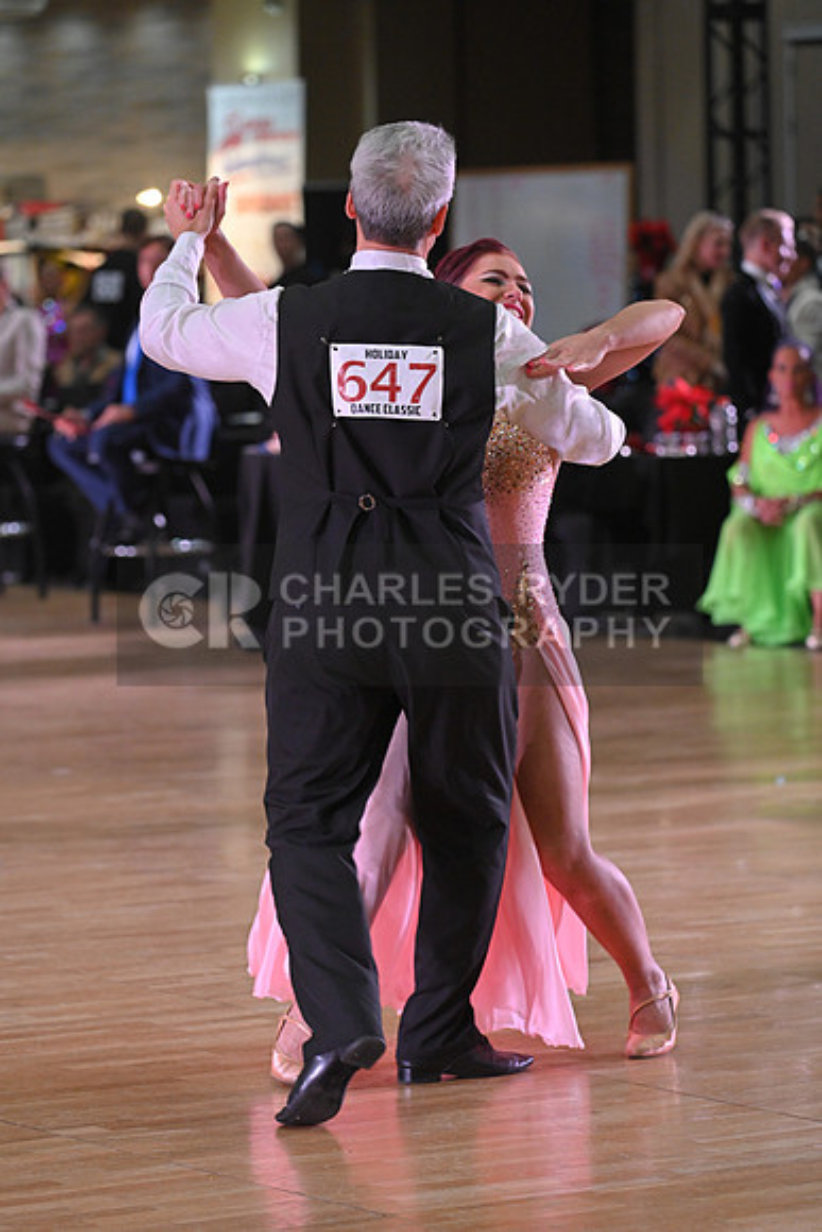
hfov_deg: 8.6
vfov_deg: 12.8
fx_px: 5476
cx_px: 411
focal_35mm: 160
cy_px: 616
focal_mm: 160
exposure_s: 1/400
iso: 2500
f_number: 5
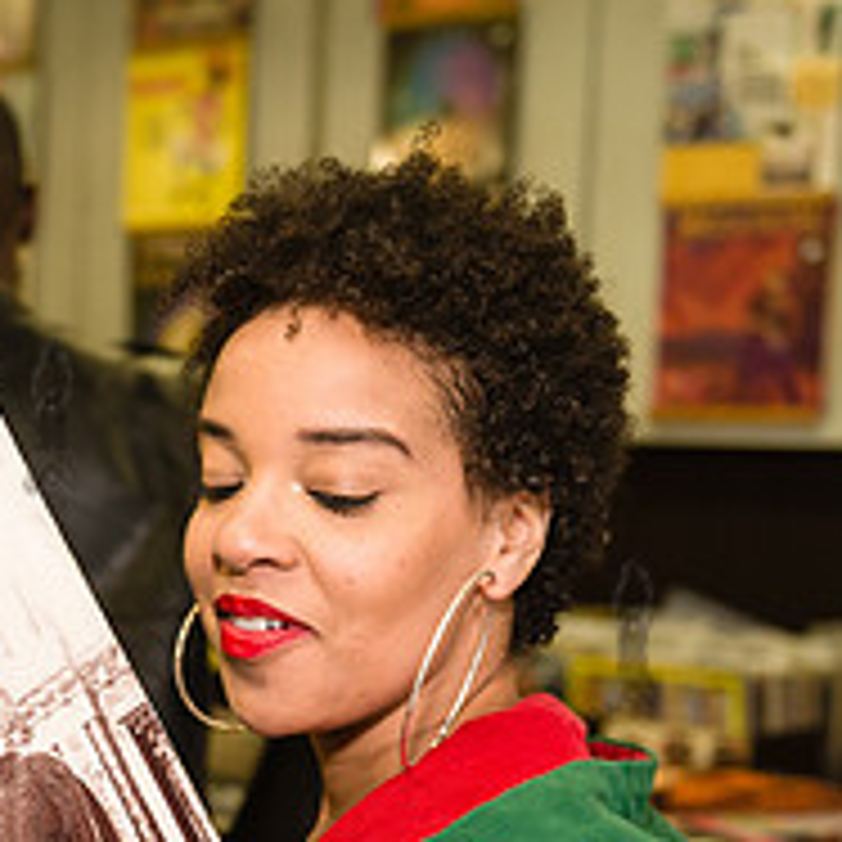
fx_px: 2614
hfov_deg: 17.9
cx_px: 50
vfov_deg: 17.8
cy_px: 849
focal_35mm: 95
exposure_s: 1/320
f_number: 2.8
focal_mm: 36
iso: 640
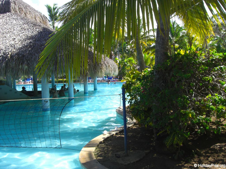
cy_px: 84
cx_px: 113
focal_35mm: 38
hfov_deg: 49.0
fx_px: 248
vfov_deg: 37.7
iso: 100
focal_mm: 6.2
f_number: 8
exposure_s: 1/100
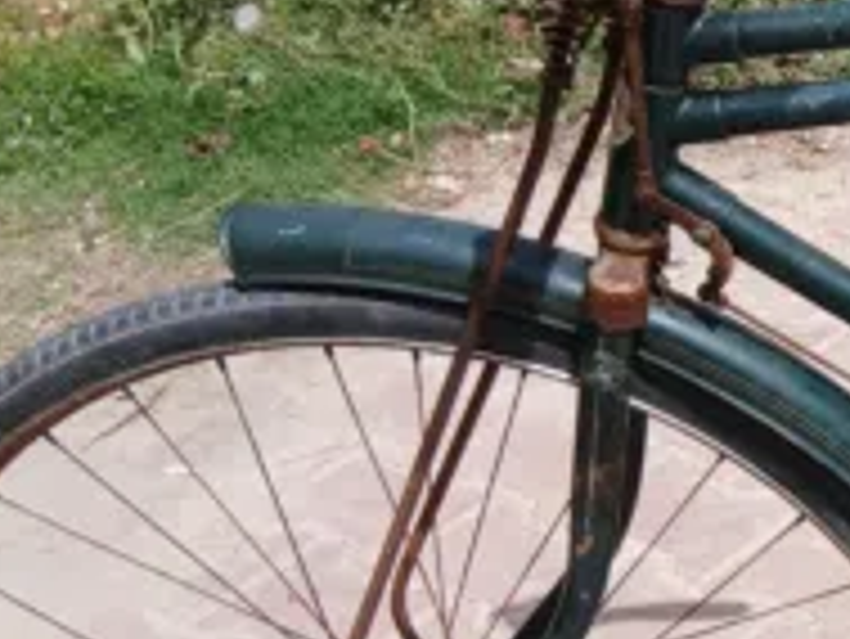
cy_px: 374
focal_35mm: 88
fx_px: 2162
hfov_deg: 19.1
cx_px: 1331
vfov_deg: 16.8
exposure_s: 1/407
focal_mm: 3.98
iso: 20
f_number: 1.8
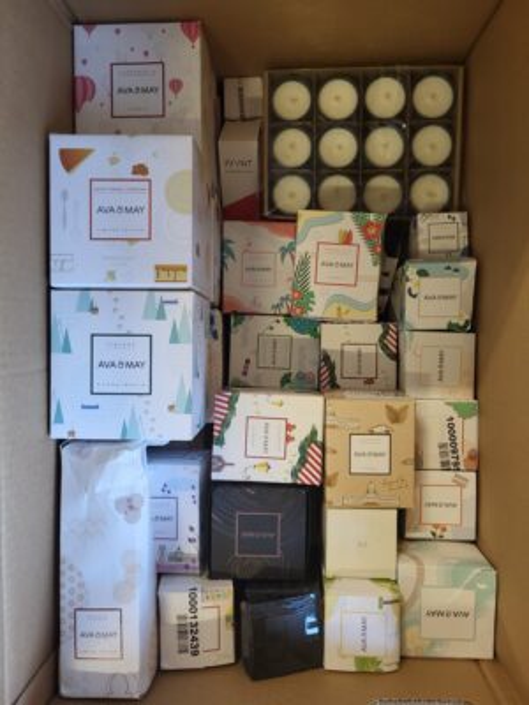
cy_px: 352
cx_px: 264
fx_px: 530
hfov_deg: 53.1
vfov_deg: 67.3
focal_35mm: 26
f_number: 1.8
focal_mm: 5.4
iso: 320
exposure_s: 1/100
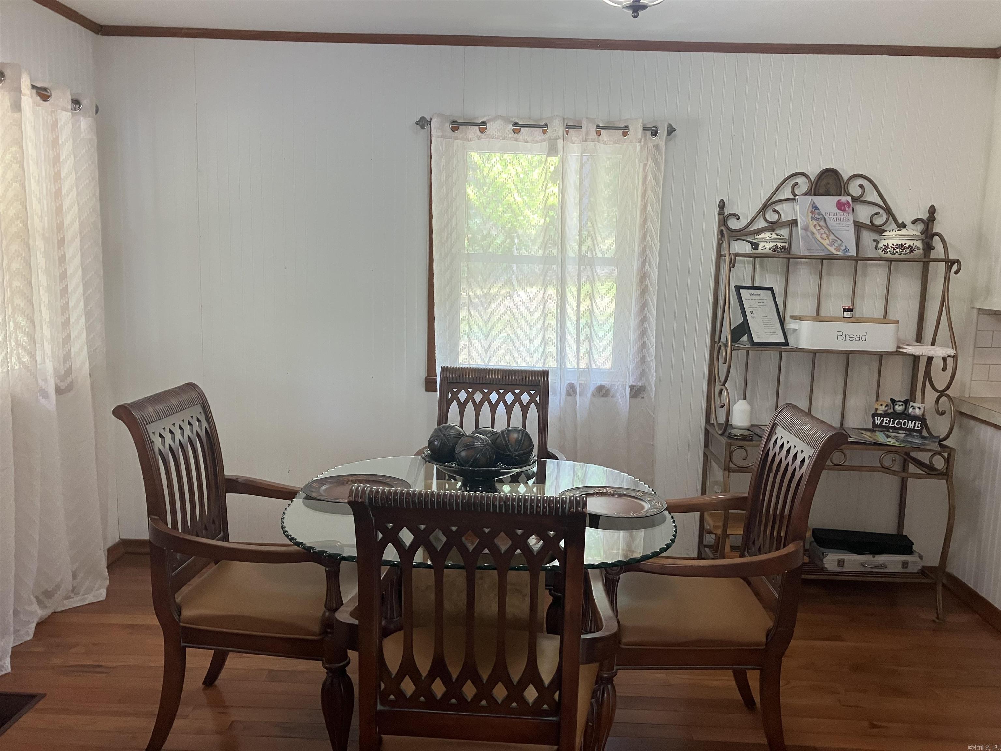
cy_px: 376
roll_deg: -1.8
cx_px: 500
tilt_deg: -7.4
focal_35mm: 28
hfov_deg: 63.4
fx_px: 810
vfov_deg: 49.7
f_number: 1.8
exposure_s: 1/60
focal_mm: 3.99
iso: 100
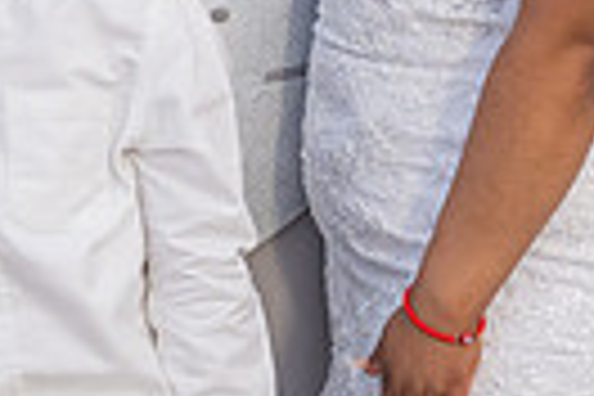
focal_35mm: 178
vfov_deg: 7.7
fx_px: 2937
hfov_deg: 11.5
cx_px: 253
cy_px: 100
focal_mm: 24
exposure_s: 1/125
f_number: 6.3
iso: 200
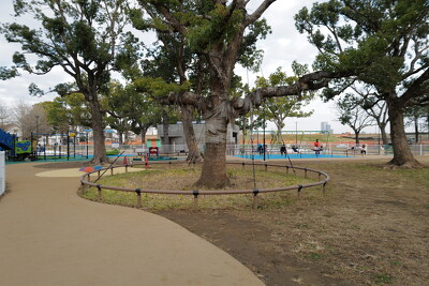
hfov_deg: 65.5
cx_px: 214
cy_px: 143
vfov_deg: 46.4
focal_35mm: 28
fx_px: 334
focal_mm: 28
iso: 100
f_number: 4
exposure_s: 1/160
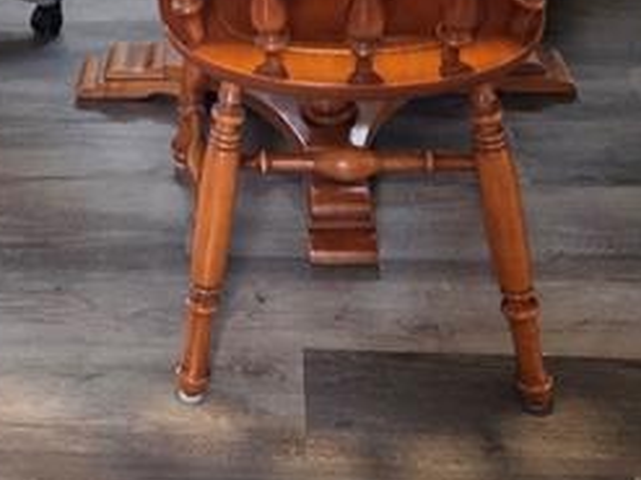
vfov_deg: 20.7
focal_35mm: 54
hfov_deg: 34.9
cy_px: -332
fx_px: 999
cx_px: 169
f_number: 1.9
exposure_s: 1/60
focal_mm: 2.2
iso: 200
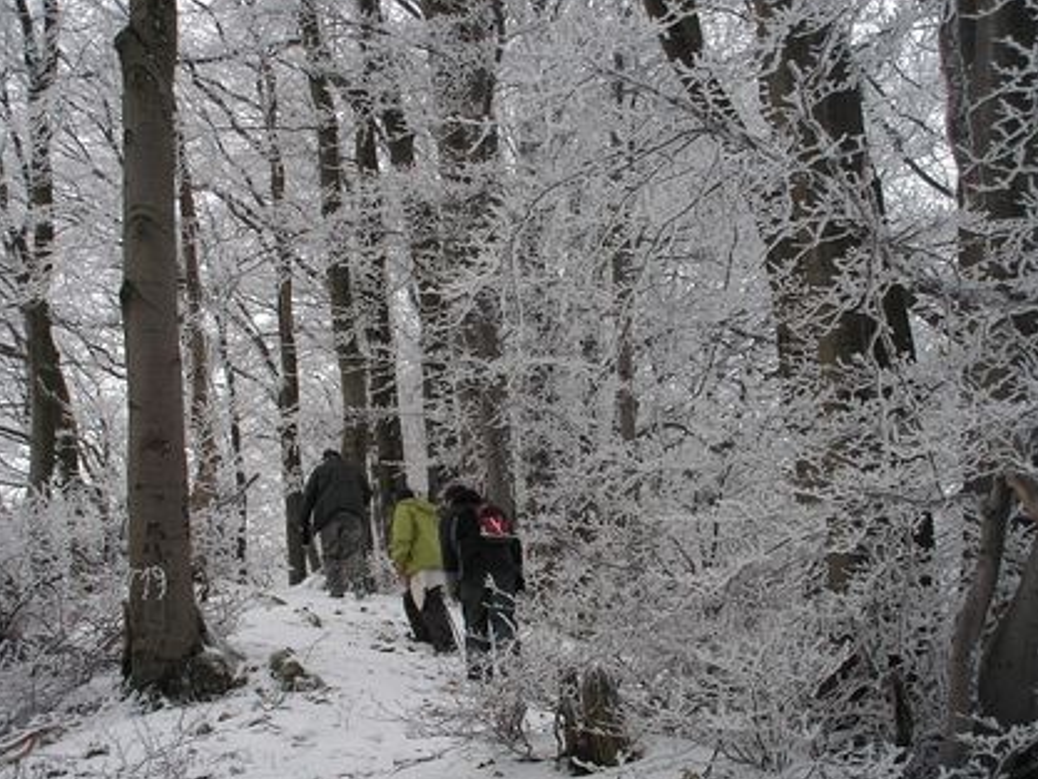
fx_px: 2040
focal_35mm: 68
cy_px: 383
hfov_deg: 28.6
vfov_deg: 21.6
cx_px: 503
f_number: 3.3
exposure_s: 1/80
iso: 80
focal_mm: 10.6
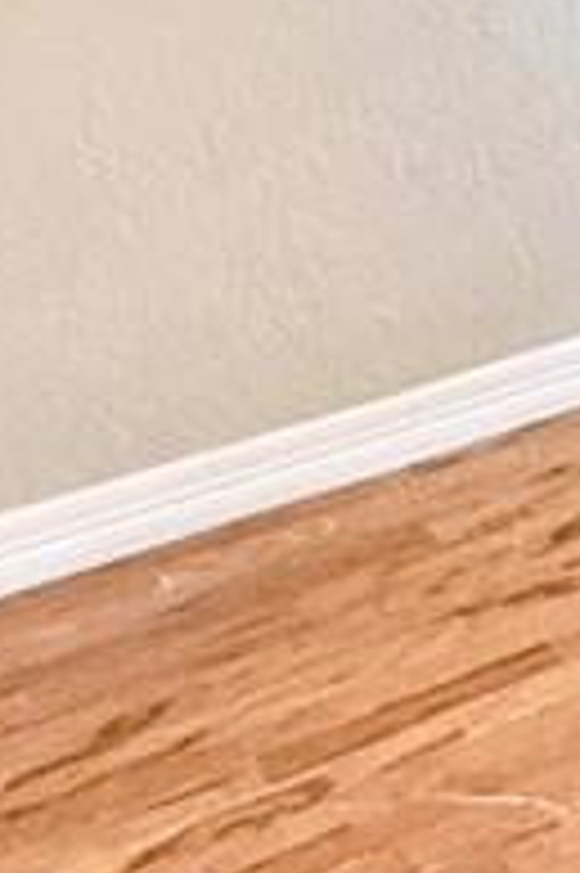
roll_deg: +1.4
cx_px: 1479
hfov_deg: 12.7
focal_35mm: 77
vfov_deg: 24.7
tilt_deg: -11.7
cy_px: -72
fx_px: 1864
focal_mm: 2.22
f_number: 2.2
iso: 500
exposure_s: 1/120
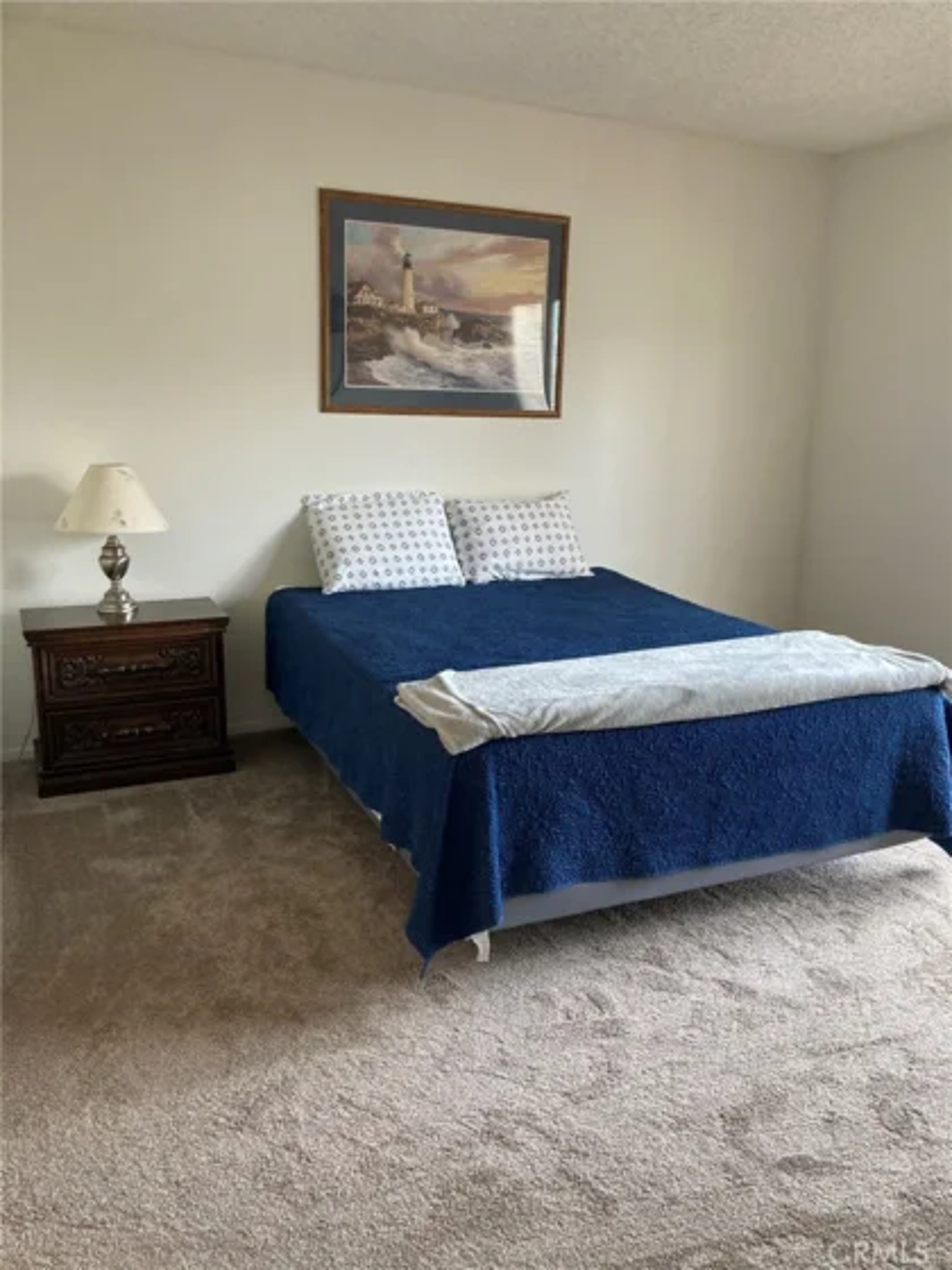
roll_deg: -1.4
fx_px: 1027
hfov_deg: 49.7
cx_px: 476
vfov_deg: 63.4
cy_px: 635
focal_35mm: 28
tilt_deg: -12.1
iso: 125
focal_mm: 3.99
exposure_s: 1/60
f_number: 1.8
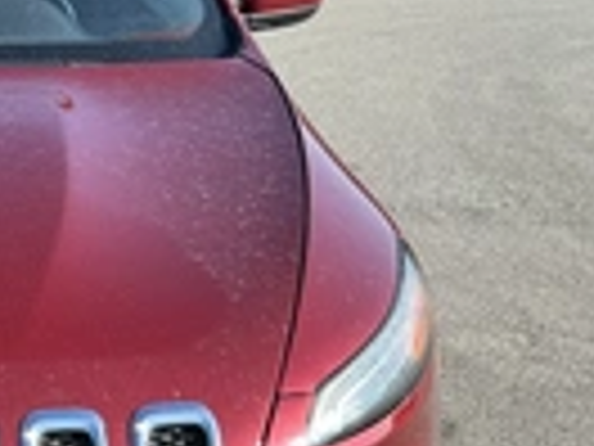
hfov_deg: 20.5
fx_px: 1459
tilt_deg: -23.1
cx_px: -225
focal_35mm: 85
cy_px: 455
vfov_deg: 17.0
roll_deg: -1.3
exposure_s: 1/580
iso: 25
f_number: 1.8
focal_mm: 3
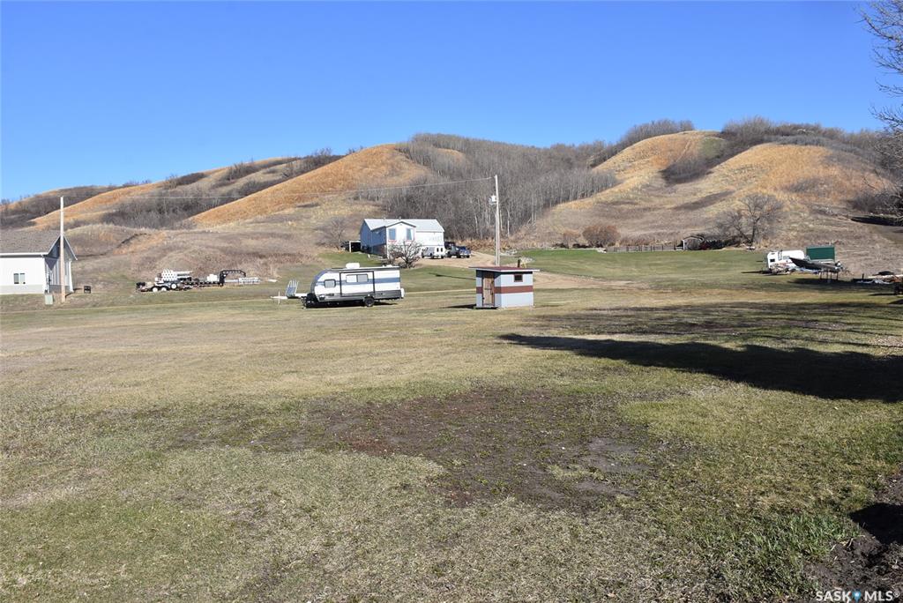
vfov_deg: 43.7
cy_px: 302
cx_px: 452
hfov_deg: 61.9
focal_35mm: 30
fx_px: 753
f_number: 10
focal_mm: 20
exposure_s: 1/400
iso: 200
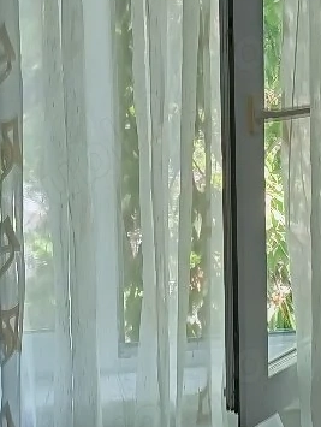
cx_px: 216
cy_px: 177
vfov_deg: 21.7
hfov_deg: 16.4
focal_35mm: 90
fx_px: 1111
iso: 851
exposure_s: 1/30
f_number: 1.75
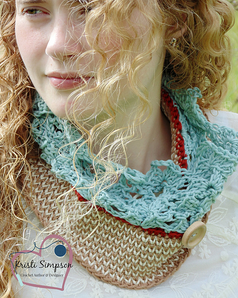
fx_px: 1436
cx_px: 118
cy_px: 141
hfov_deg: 9.5
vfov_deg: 11.8
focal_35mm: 163
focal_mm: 27.8
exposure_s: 1/200
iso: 80
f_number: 5.2
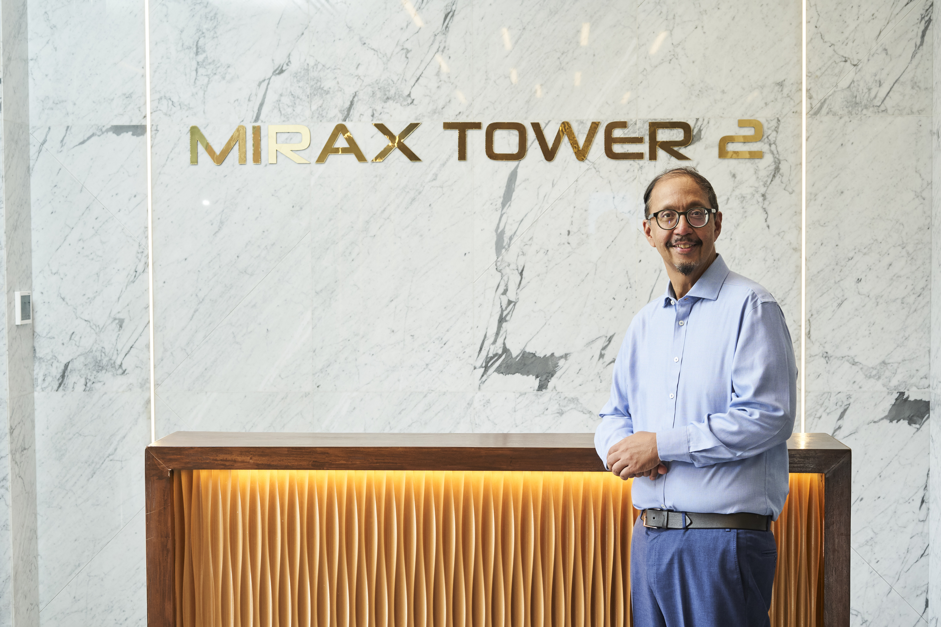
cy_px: 314
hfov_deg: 39.6
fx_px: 1307
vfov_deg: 27.0
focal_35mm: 50
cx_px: 470
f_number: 7.1
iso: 1000
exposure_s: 1/160
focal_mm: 50
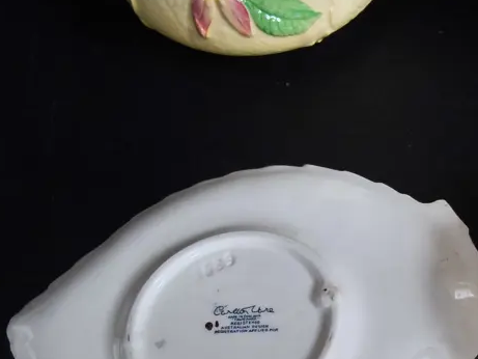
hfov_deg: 30.1
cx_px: 470
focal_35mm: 60
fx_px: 829
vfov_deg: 23.6
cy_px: 337
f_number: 2
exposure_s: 1/100
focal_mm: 2.87
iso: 125
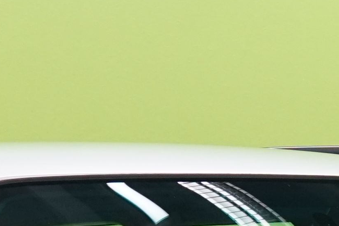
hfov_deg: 4.8
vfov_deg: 3.2
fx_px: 4029
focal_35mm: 428
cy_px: 475
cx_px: 325
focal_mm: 59
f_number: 7.1
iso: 1250
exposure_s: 1/25
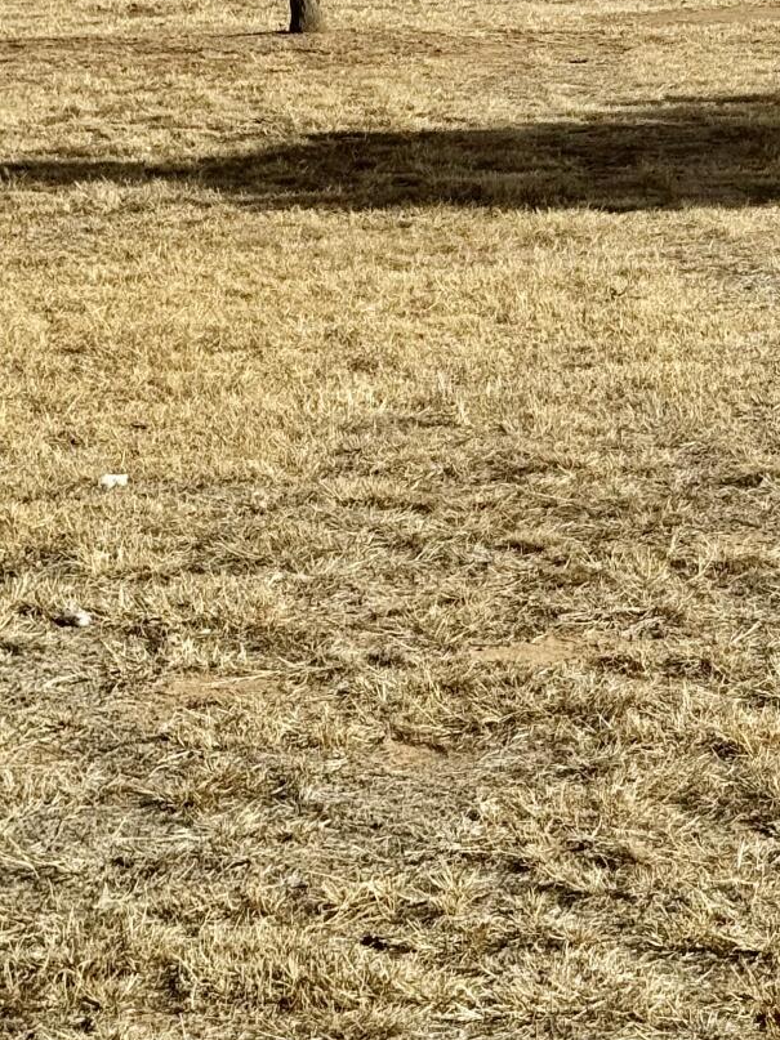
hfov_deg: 12.4
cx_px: 531
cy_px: -30
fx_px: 3576
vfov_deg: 16.2
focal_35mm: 119
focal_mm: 6.76
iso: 64
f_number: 1.78
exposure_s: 1/6024
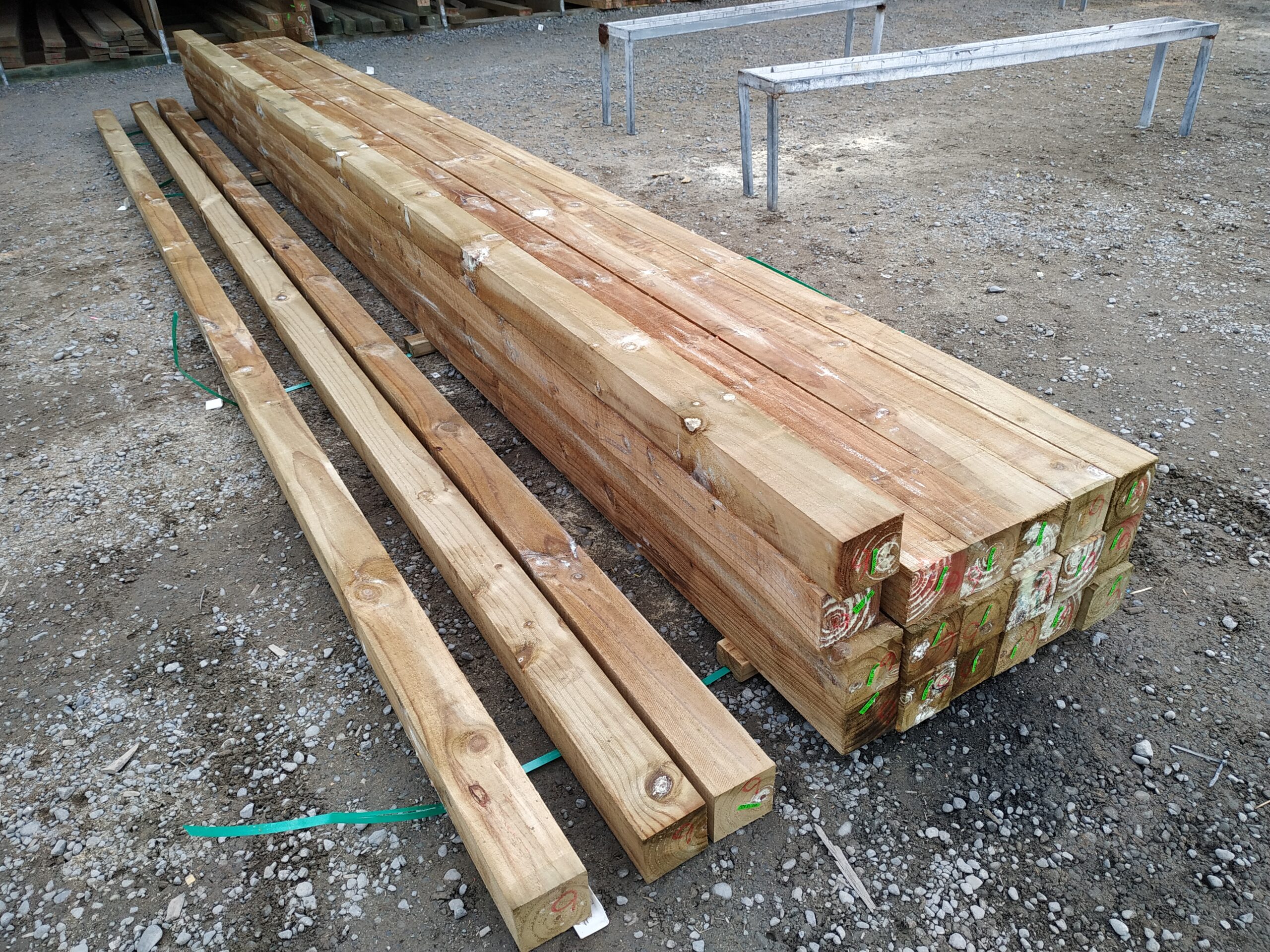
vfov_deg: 56.8
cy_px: 476
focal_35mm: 24
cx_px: 635
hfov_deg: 71.6
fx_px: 881
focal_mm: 3.94
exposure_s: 1/100
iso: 160
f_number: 1.9
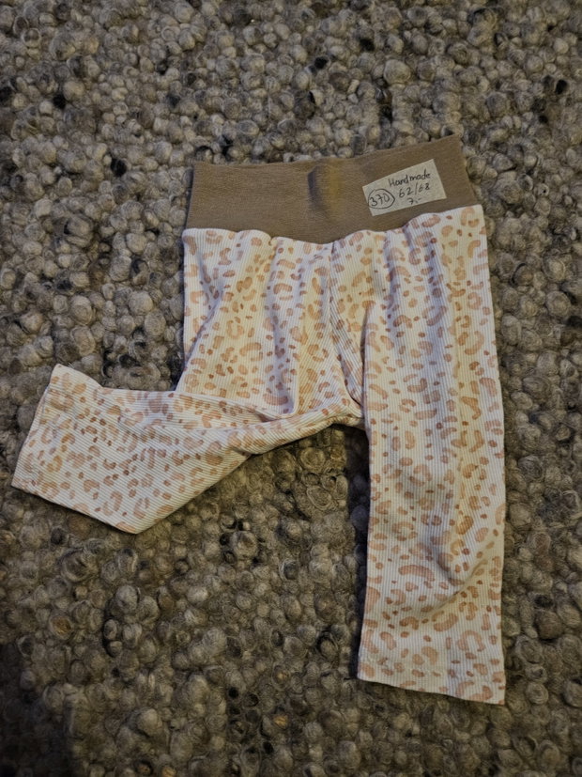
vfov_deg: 73.9
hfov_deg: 58.9
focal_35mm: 23
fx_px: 516
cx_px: 291
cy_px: 388
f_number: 1.8
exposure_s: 1/25
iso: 640
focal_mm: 5.4
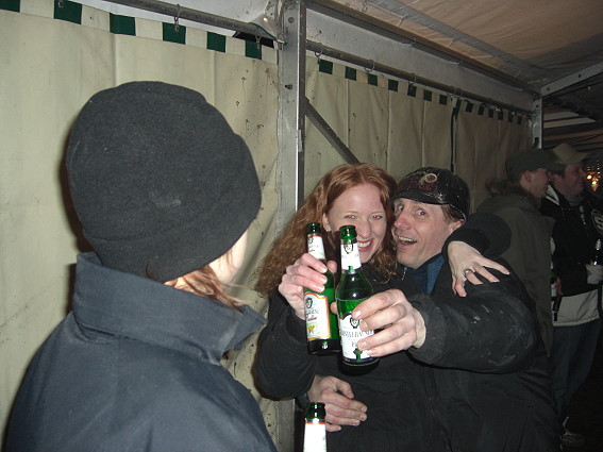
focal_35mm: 38
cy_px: 226
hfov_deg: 49.0
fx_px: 662
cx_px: 302
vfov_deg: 37.7
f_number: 2.8
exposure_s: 1/60
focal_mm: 7.9
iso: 200
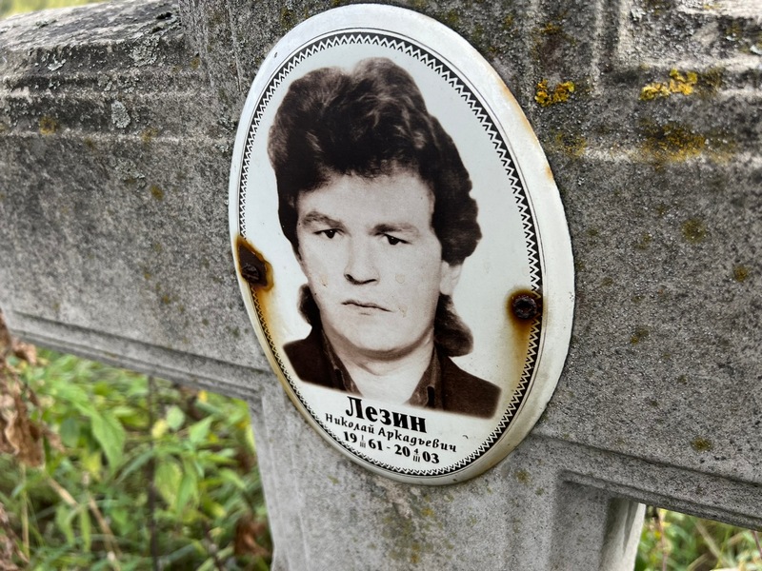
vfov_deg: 53.1
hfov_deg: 67.3
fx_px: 572
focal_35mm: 26
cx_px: 381
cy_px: 286
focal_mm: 5.7
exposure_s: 1/628
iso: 50
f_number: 1.5
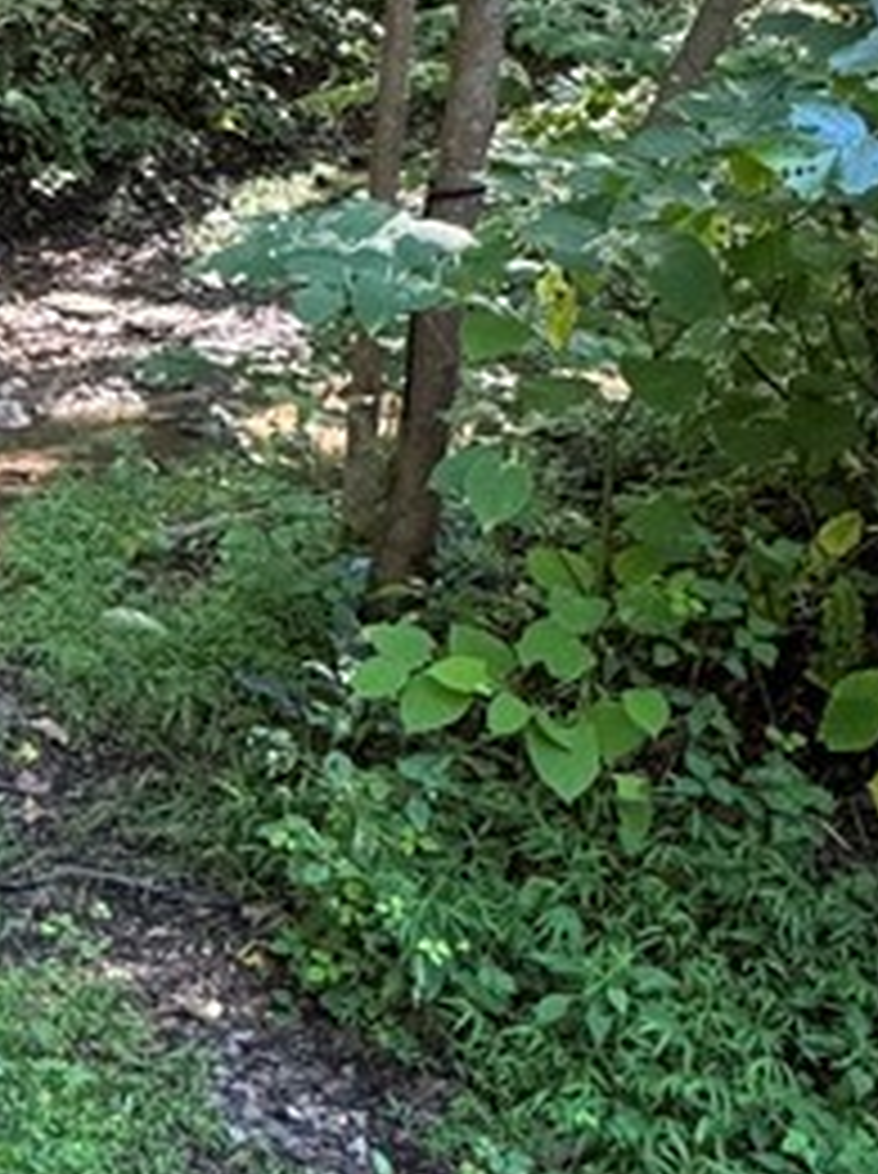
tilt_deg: -10.4
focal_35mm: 55
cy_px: 319
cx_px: -464
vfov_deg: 34.4
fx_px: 1865
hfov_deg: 21.8
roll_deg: +1.7
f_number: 2.2
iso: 320
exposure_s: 1/99
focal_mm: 2.22
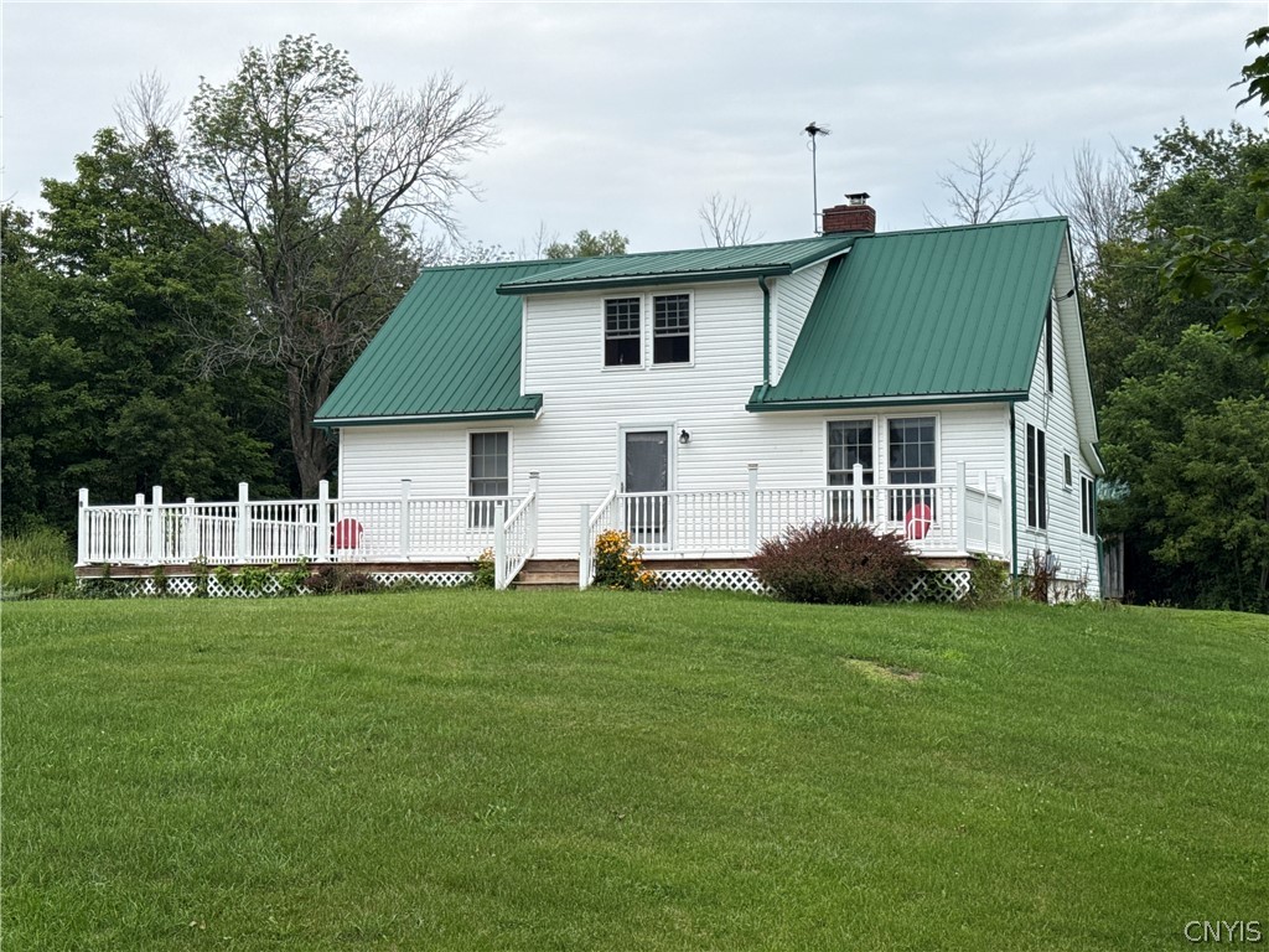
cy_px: 476
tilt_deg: +4.5
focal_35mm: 48
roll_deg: -0.3
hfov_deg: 39.7
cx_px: 634
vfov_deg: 30.3
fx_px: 1760
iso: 64
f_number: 1.78
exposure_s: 1/2865
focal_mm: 6.76
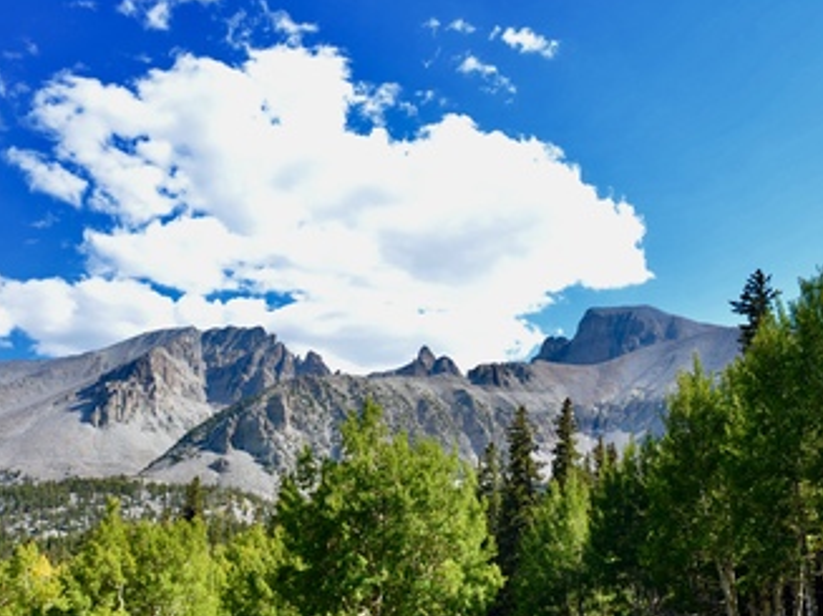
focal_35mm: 33
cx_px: 478
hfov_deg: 55.1
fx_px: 784
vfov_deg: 42.4
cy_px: 407
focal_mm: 20
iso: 200
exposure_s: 1/400
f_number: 10
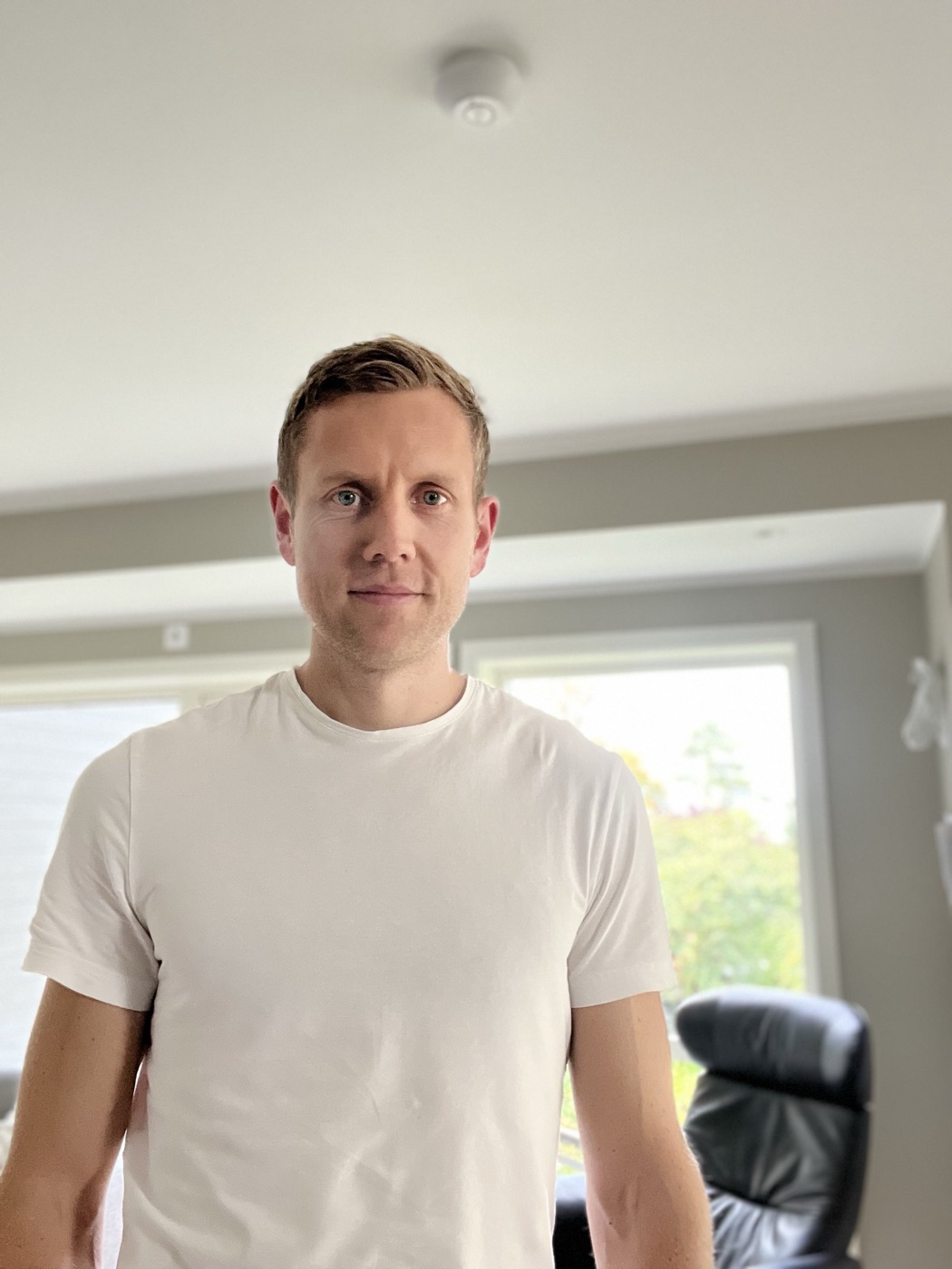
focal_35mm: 30
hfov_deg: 46.8
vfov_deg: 60.0
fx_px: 1100
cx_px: 476
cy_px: 634
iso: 250
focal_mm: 2.71
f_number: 2.2
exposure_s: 1/60
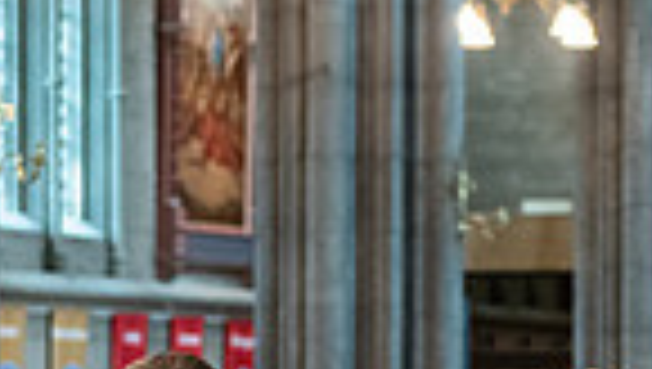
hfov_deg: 8.9
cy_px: 502
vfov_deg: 5.0
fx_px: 4207
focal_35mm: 243
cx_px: 468
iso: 1250
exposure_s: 1/160
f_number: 3.5
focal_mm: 58
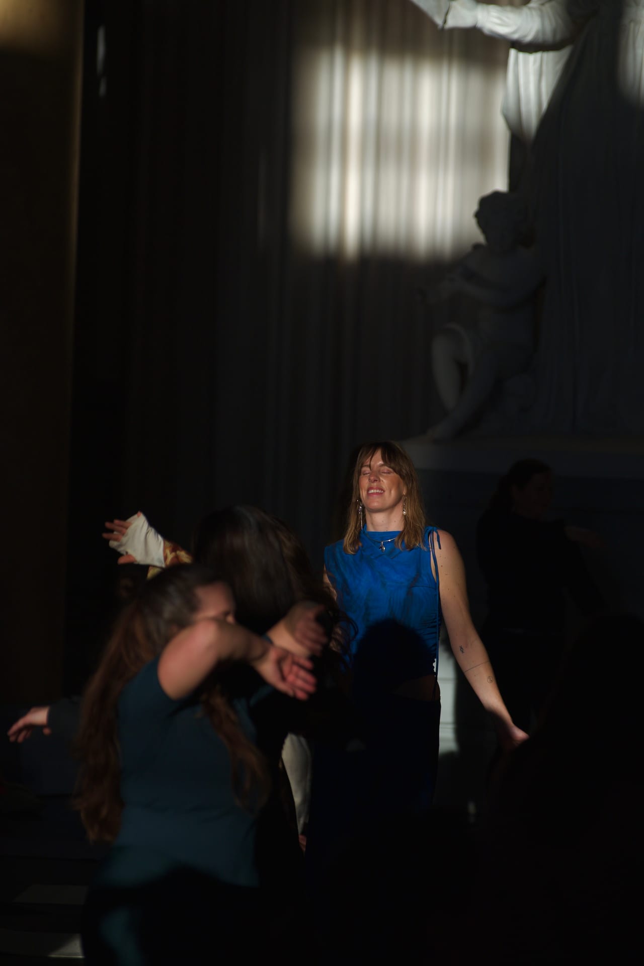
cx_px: 322
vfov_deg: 10.4
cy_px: 483
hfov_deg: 6.9
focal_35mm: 198
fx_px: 5313
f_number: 2.8
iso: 125
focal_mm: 132
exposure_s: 1/1000
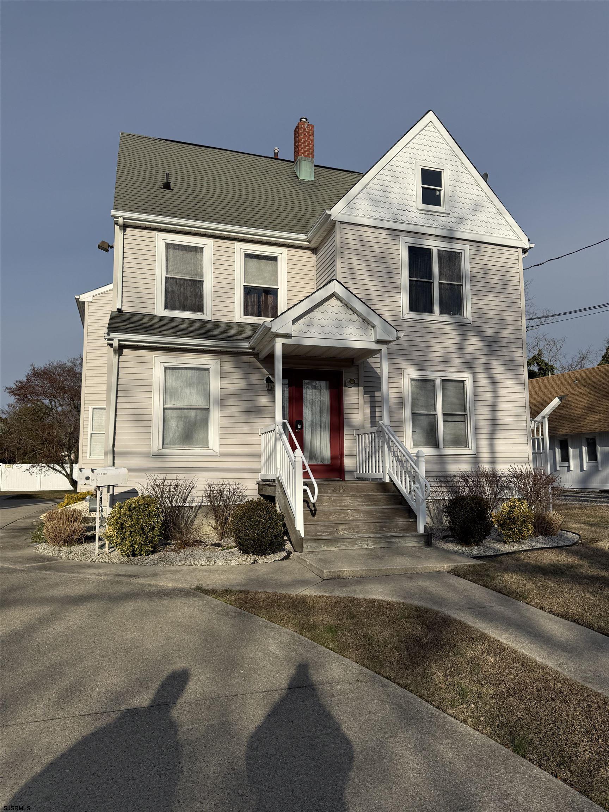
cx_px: 304
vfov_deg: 71.6
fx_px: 563
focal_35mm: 24
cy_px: 406
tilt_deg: +8.0
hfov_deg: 56.8
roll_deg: +0.8
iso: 80
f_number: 1.78
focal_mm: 6.76
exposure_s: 1/10309
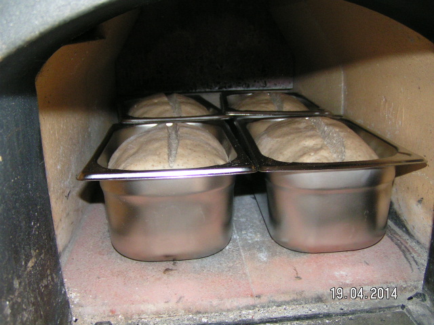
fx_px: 476
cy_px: 162
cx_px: 217
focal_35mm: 38
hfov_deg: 49.0
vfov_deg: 37.7
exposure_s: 1/40
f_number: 2.8
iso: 200
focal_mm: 5.8
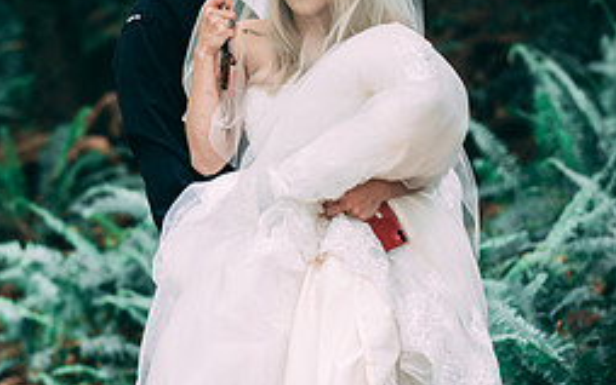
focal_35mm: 334
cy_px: 216
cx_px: 272
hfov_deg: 6.3
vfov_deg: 3.9
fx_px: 5610
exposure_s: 1/40
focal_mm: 185
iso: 400
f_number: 4
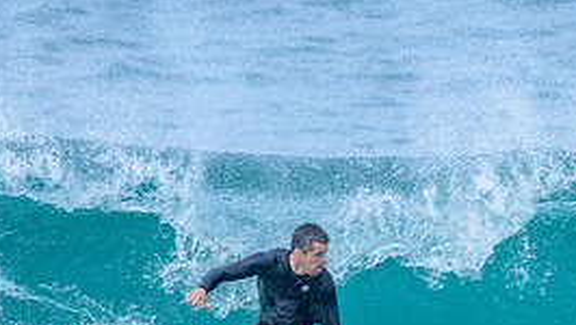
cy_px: 344
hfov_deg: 0.9
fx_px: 38405
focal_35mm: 2513
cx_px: 395
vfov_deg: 0.5
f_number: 6.3
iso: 500
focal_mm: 800
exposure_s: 1/2000
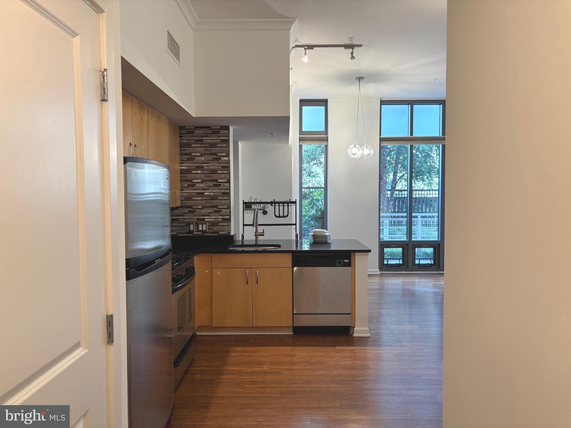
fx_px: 429
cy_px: 214
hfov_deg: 67.3
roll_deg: +1.0
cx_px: 286
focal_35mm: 26
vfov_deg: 53.1
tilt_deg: -2.7
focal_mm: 5.96
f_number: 1.6
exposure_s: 1/60
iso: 125
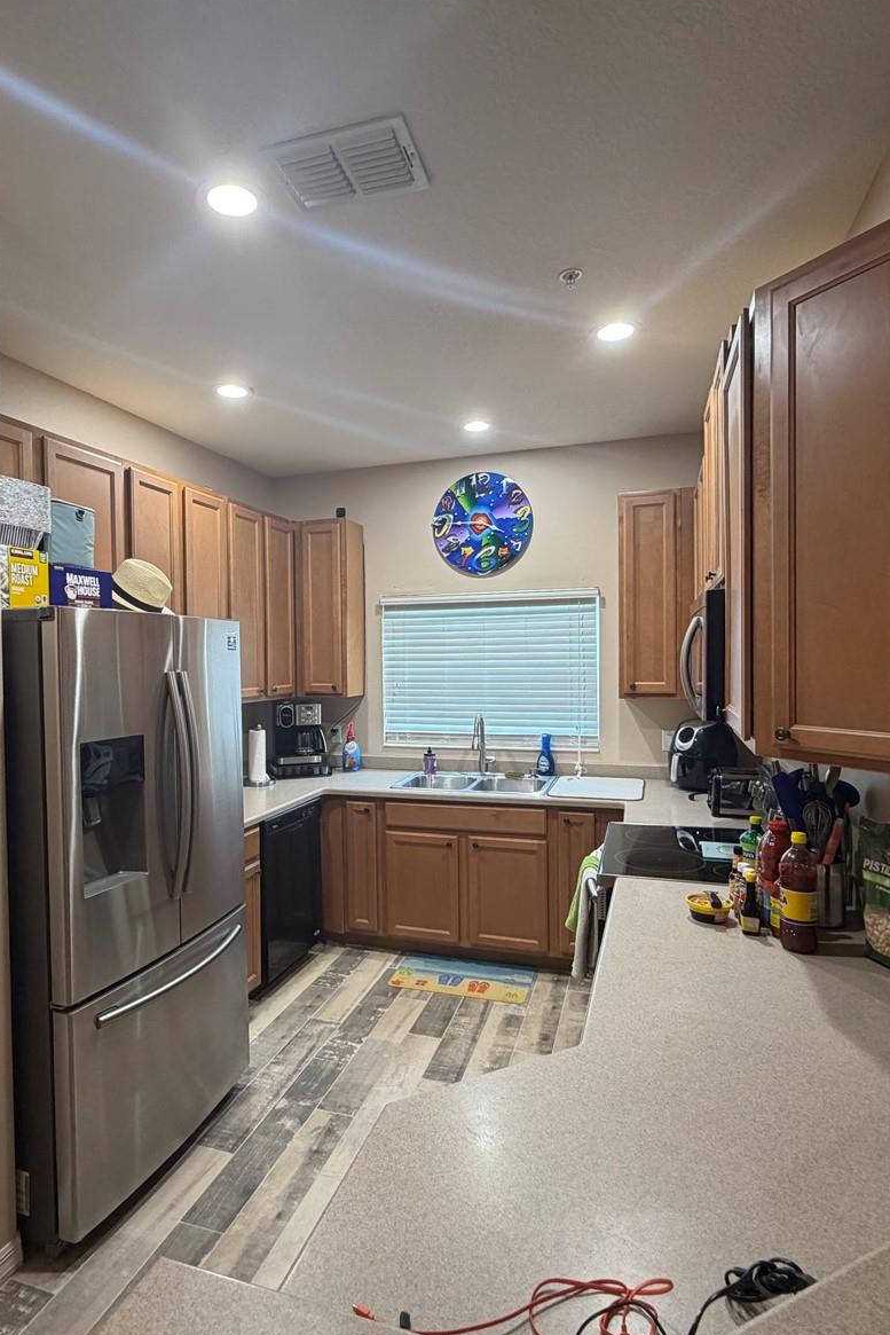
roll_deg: +0.8
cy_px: 670
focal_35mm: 20
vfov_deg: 84.0
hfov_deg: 61.7
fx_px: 741
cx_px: 386
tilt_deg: -1.4
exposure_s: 1/60
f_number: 2.2
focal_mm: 2.22
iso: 160
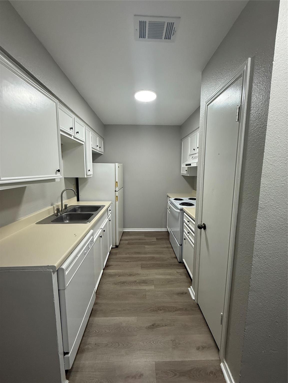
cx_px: 144
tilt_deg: -7.9
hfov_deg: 85.7
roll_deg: -0.3
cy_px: 192
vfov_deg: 102.1
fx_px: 155
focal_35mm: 14
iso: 200
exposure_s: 1/120
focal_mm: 2.22
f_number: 2.2
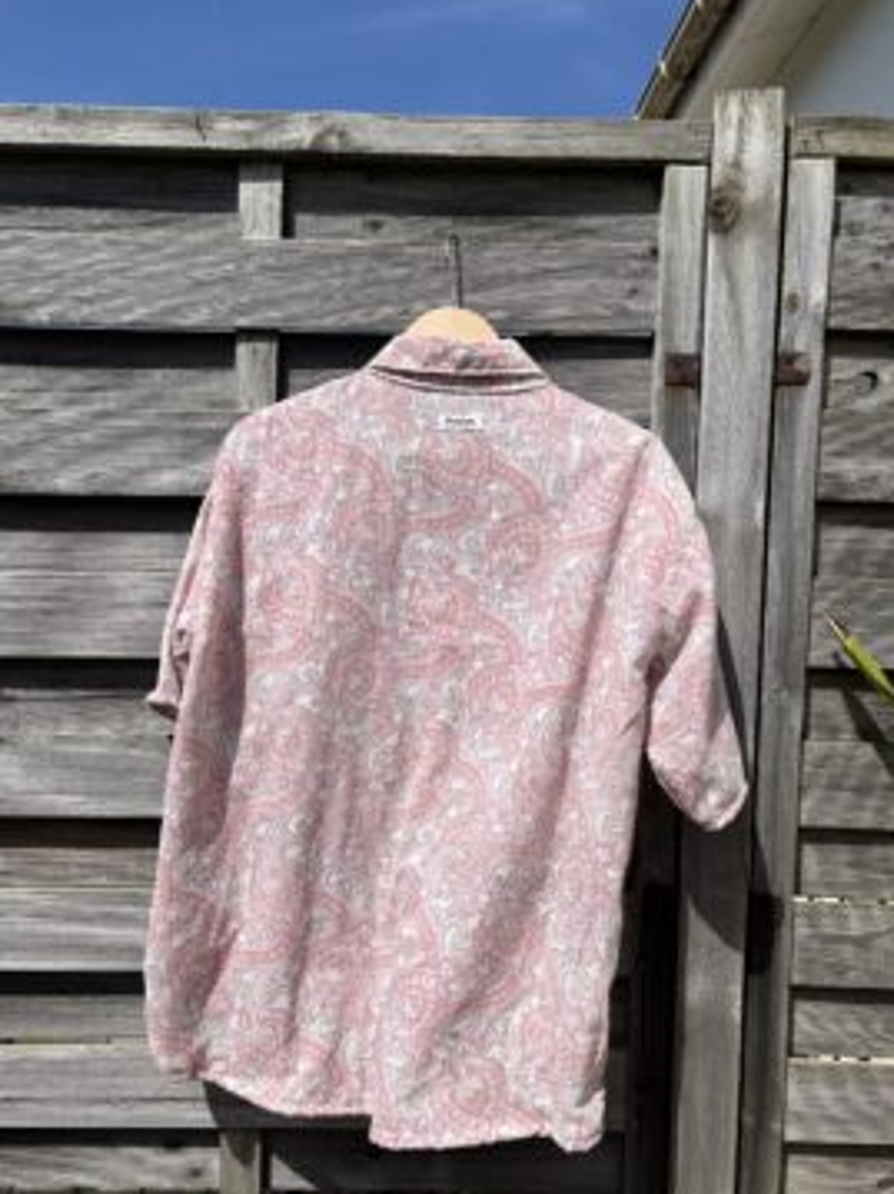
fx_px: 999
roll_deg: -0.2
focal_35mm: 29
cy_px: 655
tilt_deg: -4.7
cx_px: 419
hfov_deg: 48.2
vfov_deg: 61.6
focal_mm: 5.1
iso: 50
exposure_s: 1/7353
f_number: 1.6
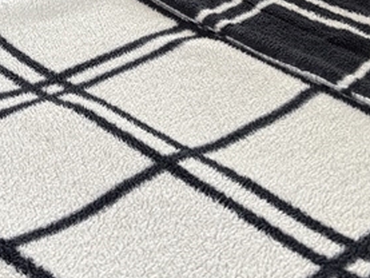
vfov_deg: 13.9
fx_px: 1027
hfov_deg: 20.1
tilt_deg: -15.5
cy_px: -200
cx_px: 40
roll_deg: -0.5
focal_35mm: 96
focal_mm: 5.96
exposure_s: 1/60
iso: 80
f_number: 1.6
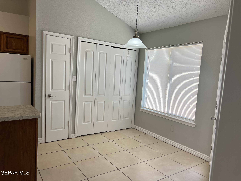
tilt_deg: -6.6
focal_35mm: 26
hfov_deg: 67.3
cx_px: 120
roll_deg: -2.8
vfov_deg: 53.1
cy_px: 90
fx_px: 181
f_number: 1.5
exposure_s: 1/145
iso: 40
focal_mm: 5.7
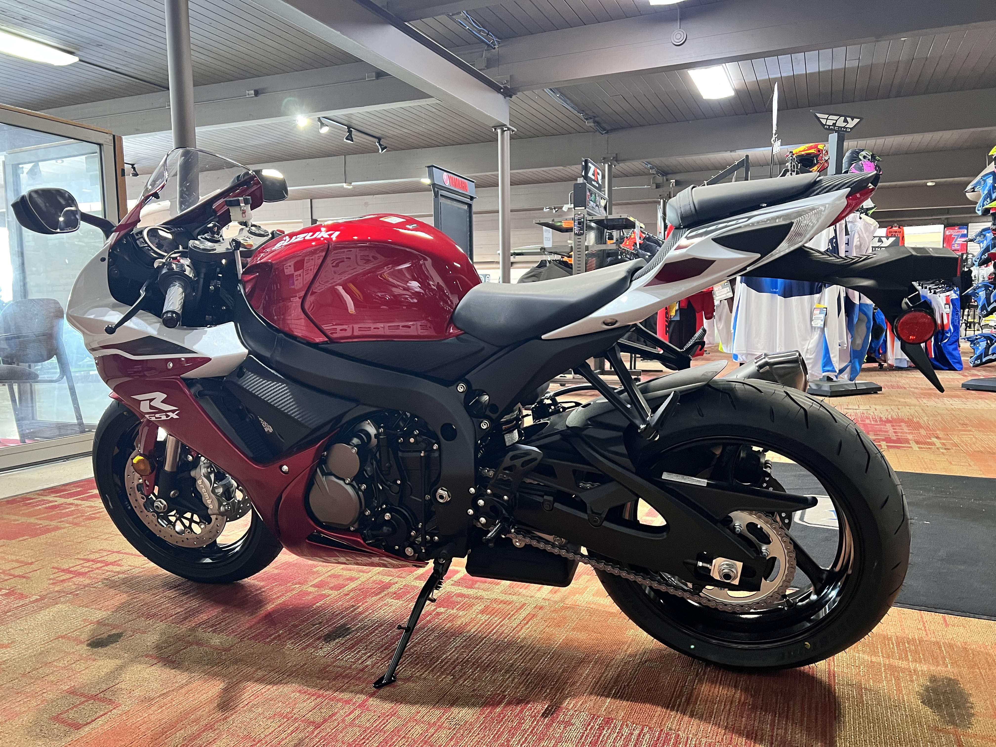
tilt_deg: -5.6
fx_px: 748
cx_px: 498
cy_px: 374
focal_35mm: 26
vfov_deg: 53.1
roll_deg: +0.3
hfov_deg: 67.3
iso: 500
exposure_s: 1/60
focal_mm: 5.7
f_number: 1.5
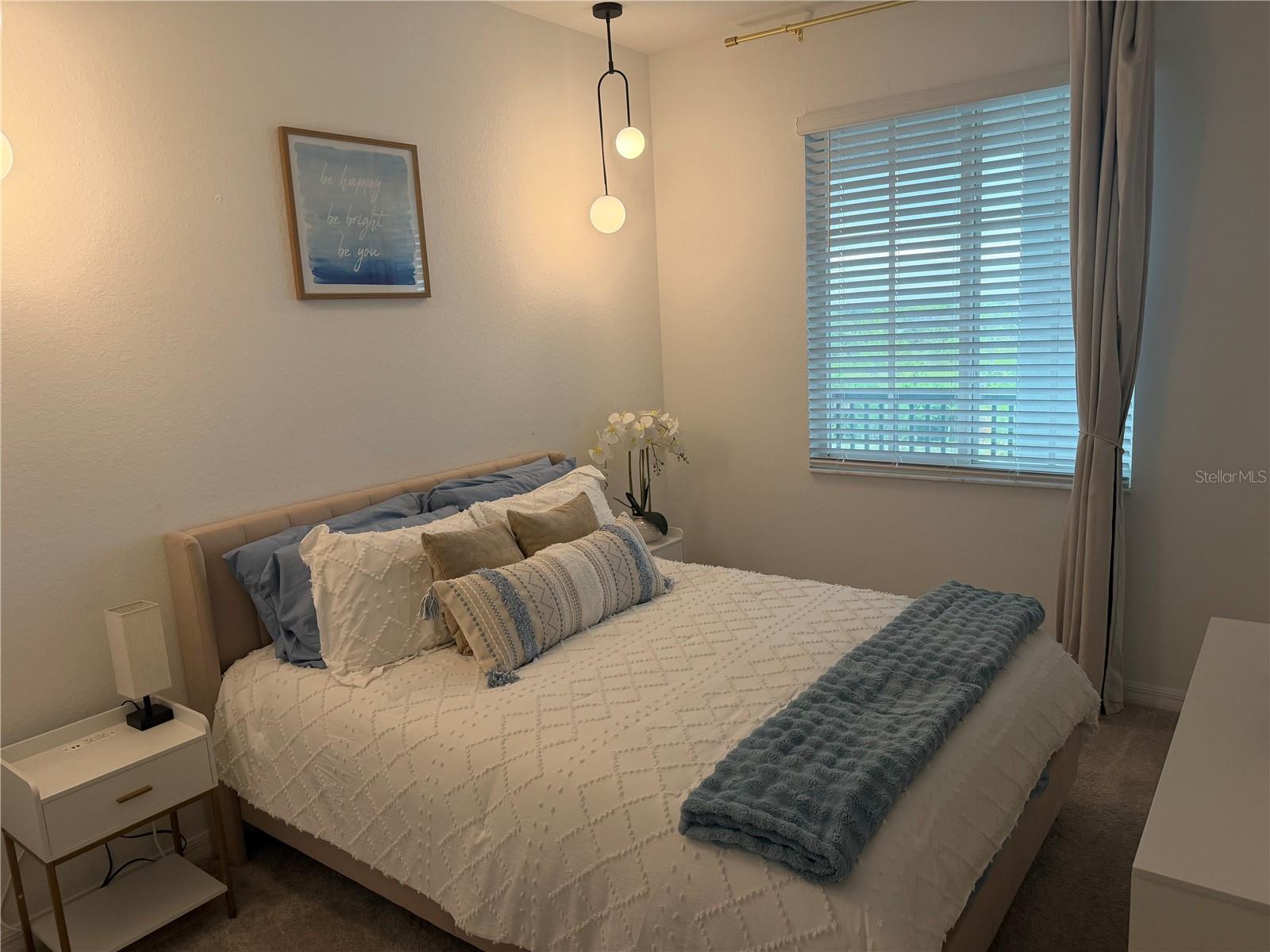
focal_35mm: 24
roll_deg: +3.6
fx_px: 881
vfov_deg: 56.8
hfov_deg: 71.6
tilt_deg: -11.4
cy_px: 476
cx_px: 635
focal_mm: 6.76
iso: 160
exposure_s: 1/60
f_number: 1.78
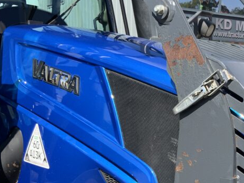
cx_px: 220
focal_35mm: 64
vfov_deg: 22.6
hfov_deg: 29.0
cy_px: 145
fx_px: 451
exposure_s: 1/829
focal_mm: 3
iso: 16
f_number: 1.8
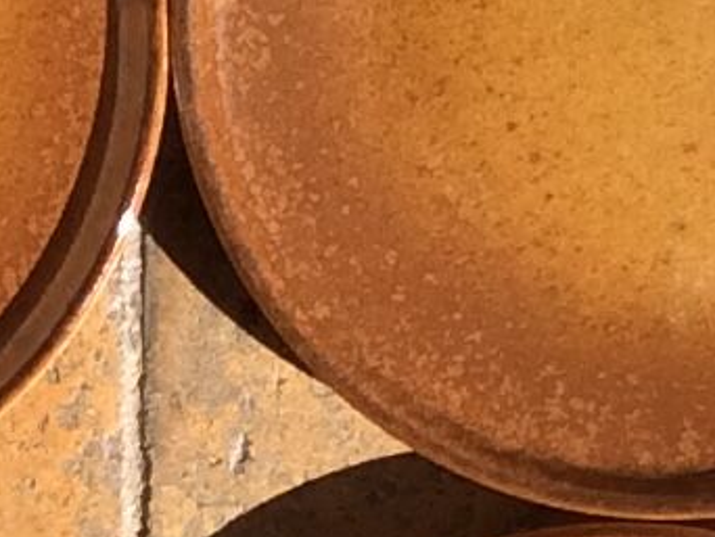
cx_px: 199
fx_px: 5002
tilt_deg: -75.0
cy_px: 796
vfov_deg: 6.1
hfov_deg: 8.2
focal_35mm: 242
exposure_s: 1/969
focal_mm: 3.3
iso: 32
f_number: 2.4
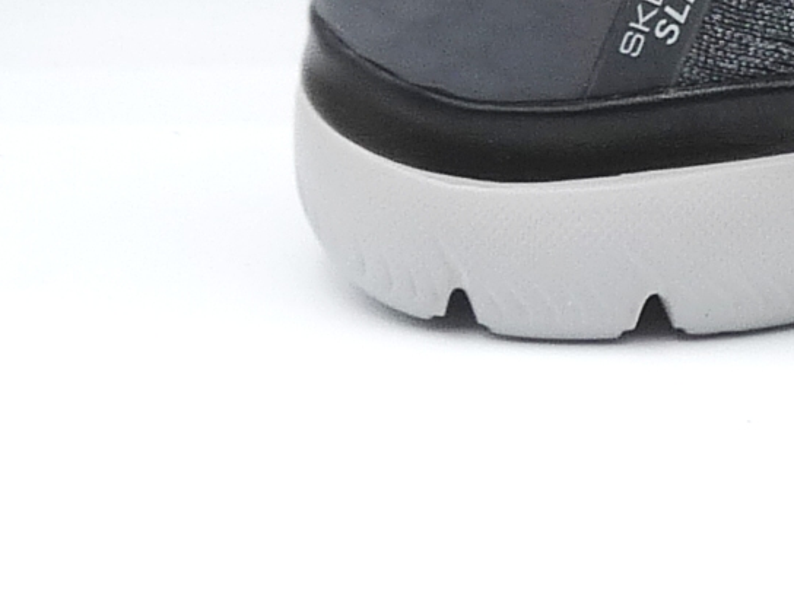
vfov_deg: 10.0
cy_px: 47
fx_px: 3372
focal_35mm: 147
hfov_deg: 12.8
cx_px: 1136
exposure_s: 1/160
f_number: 4
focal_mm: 5
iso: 100
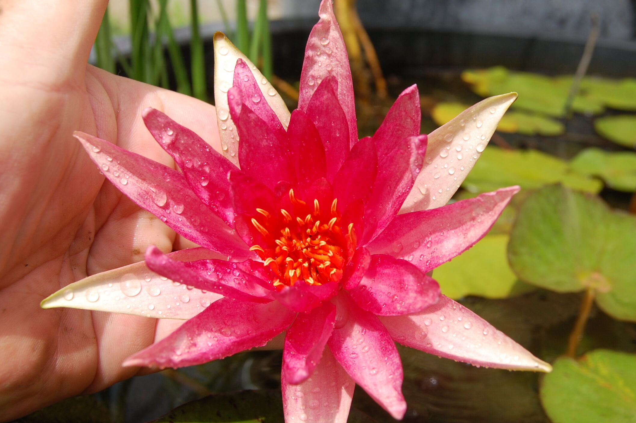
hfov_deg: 38.8
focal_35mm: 51
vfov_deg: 26.4
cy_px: 192
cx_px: 361
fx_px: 900
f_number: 9
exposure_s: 1/320
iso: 200
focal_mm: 28
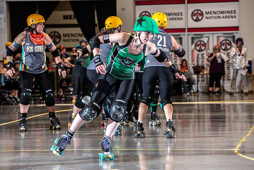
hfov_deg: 12.8
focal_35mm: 160
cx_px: 127
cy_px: 85
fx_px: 1129
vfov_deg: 8.6
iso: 640
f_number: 5.6
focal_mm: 160
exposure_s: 1/160
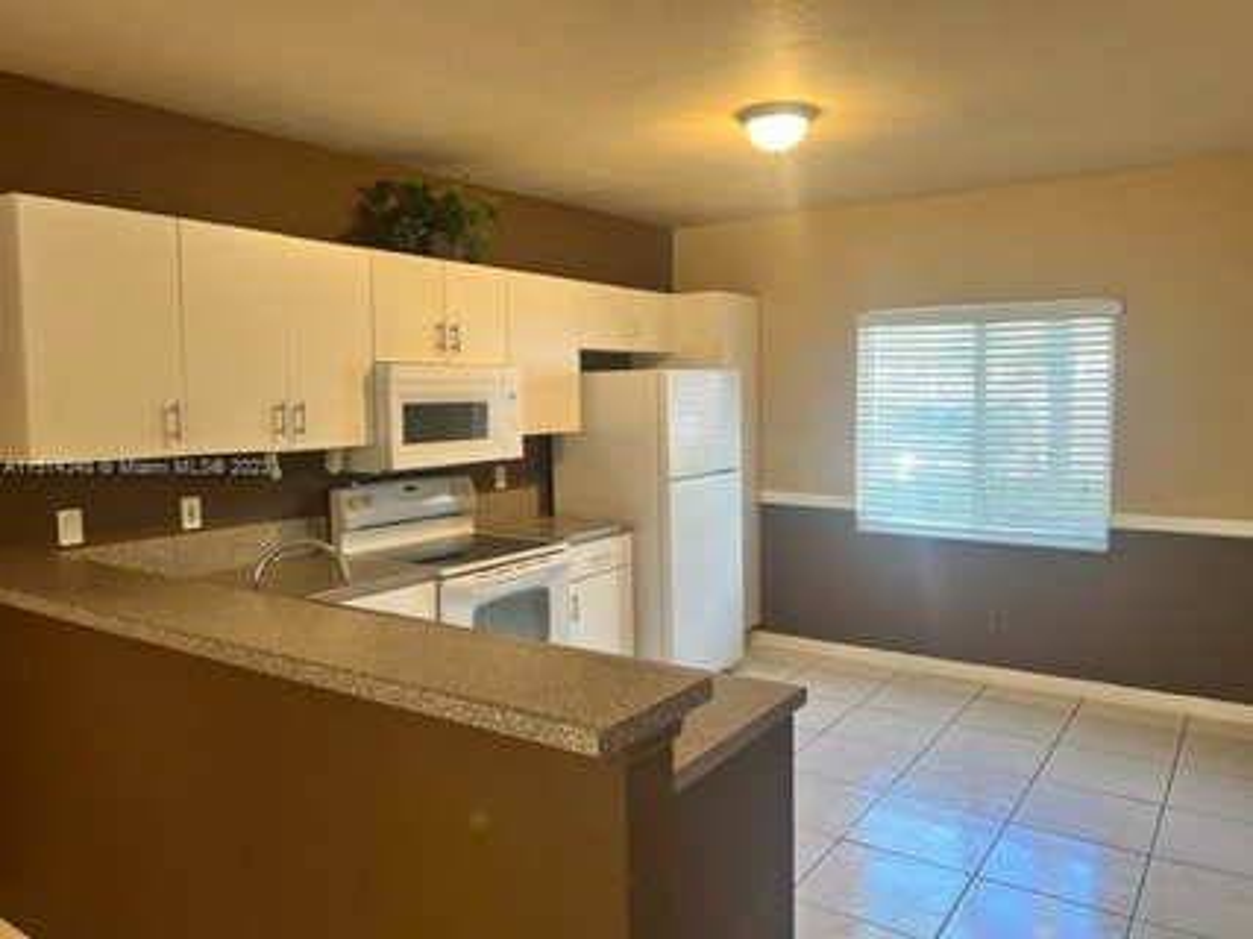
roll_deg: +0.6
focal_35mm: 26
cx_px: 626
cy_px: 470
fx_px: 941
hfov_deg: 67.3
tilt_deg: -5.4
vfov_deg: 53.0
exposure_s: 1/60
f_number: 1.5
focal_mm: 5.7
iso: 80
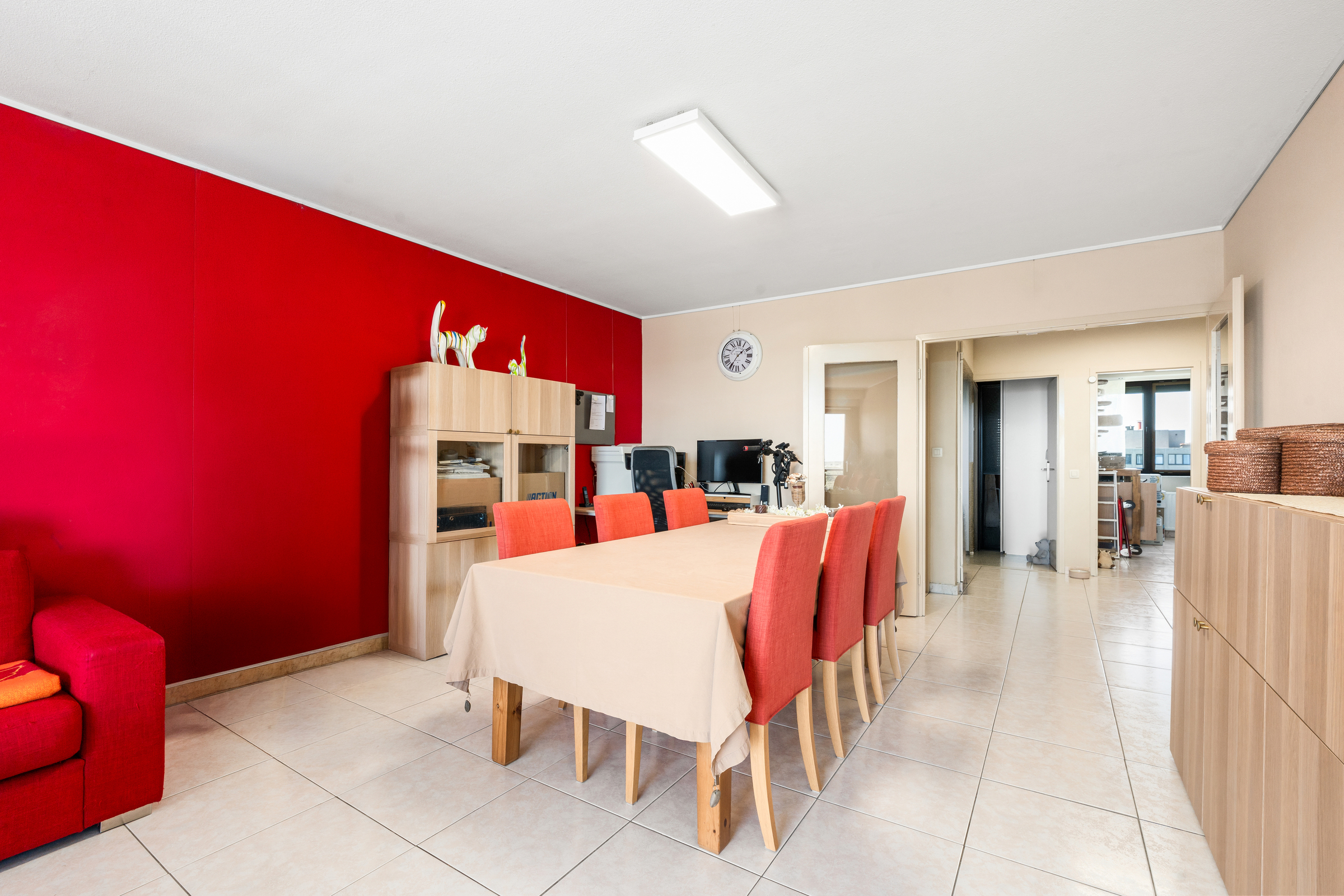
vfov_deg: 73.7
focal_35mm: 16
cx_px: 672
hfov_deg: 96.7
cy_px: 448
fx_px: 597
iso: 250
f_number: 11
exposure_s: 1/5
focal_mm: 16
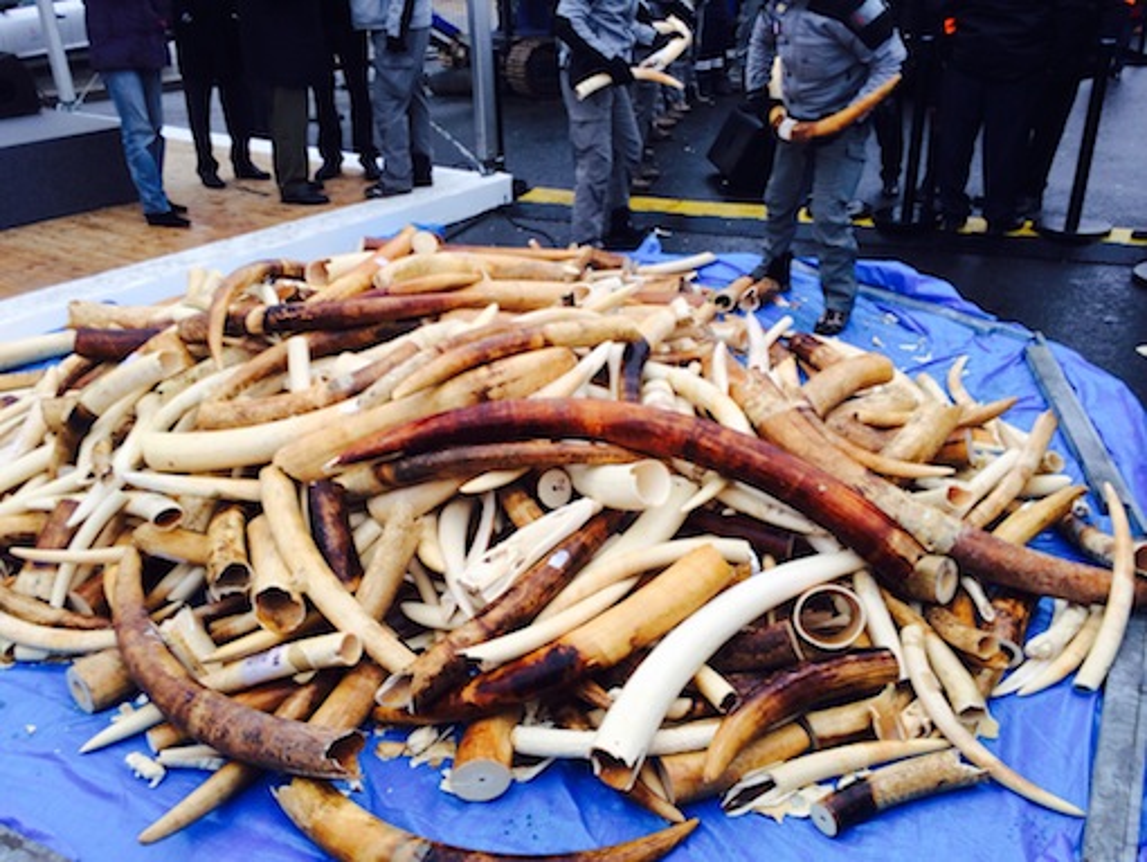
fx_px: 995
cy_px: 431
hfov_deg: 59.9
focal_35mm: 30
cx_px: 574
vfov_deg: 46.8
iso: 32
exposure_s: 1/129
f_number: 2.2
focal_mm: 4.12
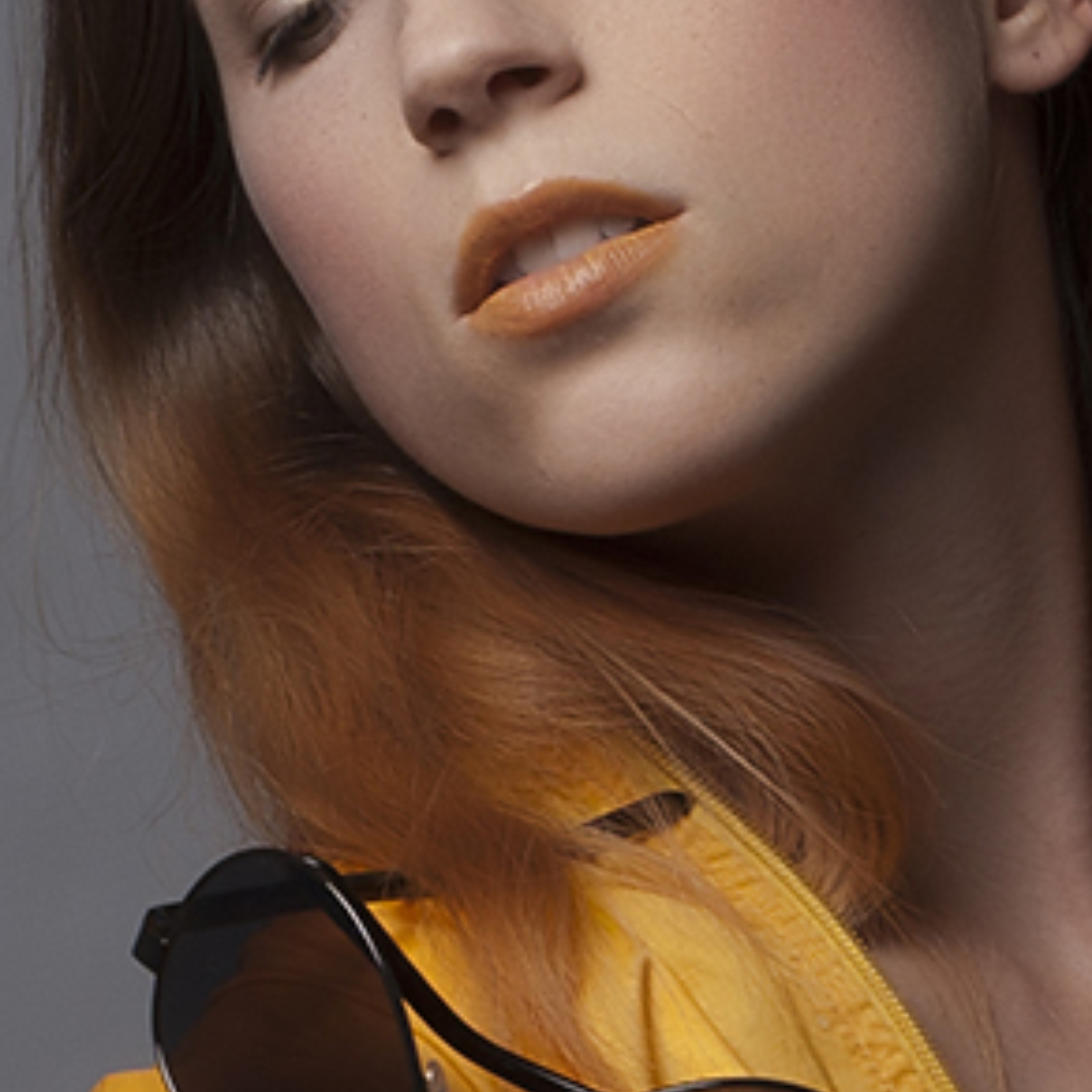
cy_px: 2147
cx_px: 1234
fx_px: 12456
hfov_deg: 5.0
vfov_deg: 4.9
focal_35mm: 349
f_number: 14
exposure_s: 1/500
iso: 200
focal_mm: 50
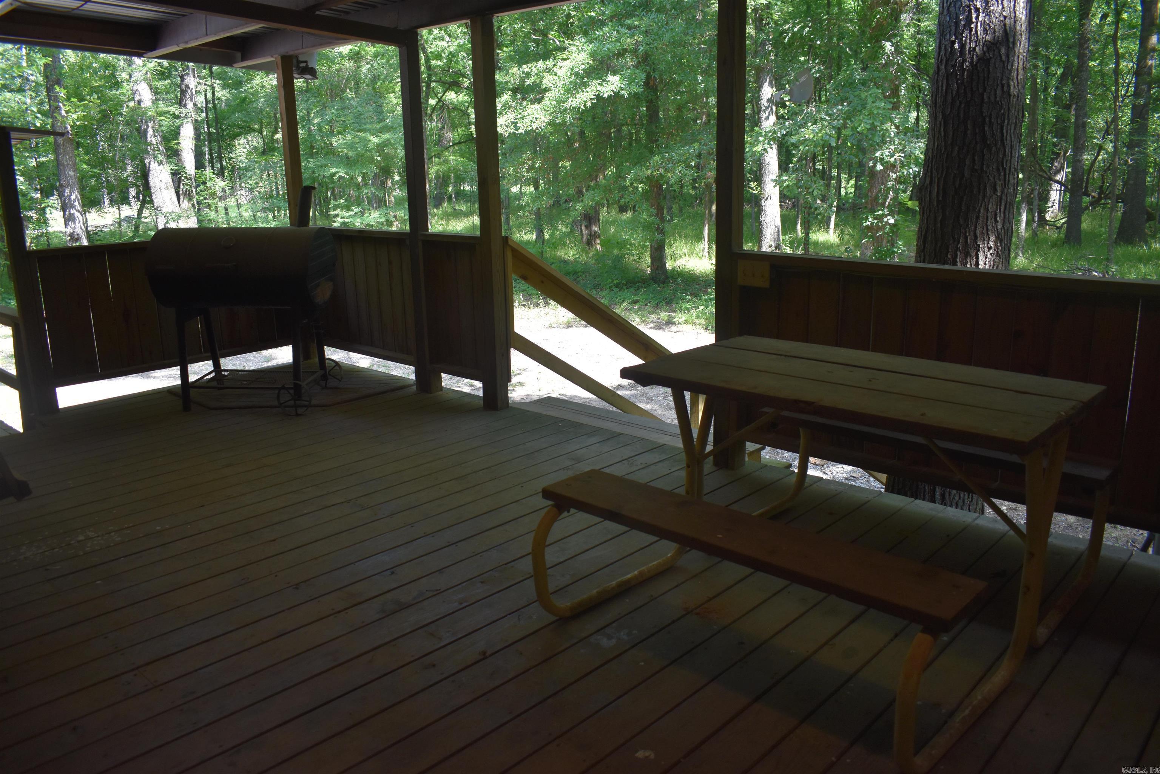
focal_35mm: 27
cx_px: 580
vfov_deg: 47.9
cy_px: 387
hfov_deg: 67.4
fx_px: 870
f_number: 5
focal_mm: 18
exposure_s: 1/250
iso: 400
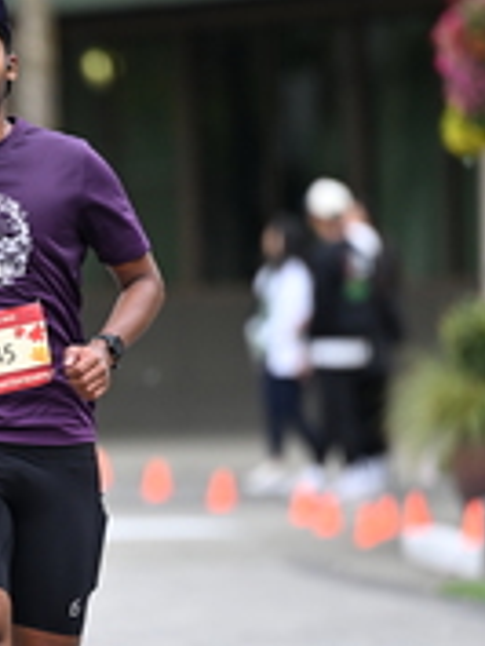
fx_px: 11139
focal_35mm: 597
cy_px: 394
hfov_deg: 2.5
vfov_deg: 3.3
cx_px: -78
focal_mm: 200
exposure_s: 1/1600
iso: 640
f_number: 2.8
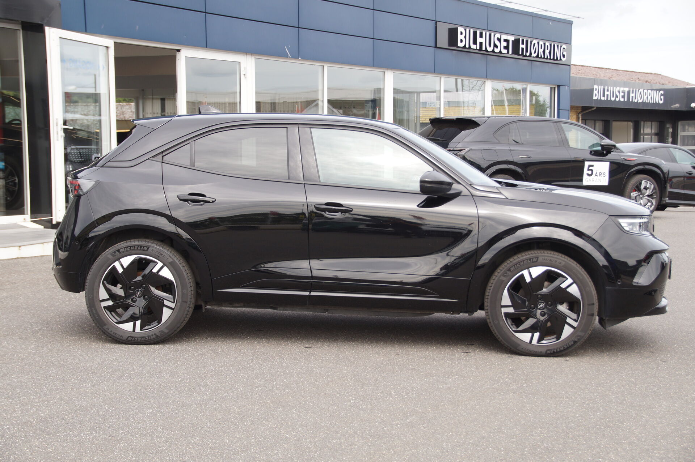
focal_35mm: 68
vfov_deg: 20.1
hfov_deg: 29.9
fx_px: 1302
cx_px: 348
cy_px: 231
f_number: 5.6
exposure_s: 1/125
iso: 100
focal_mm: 45
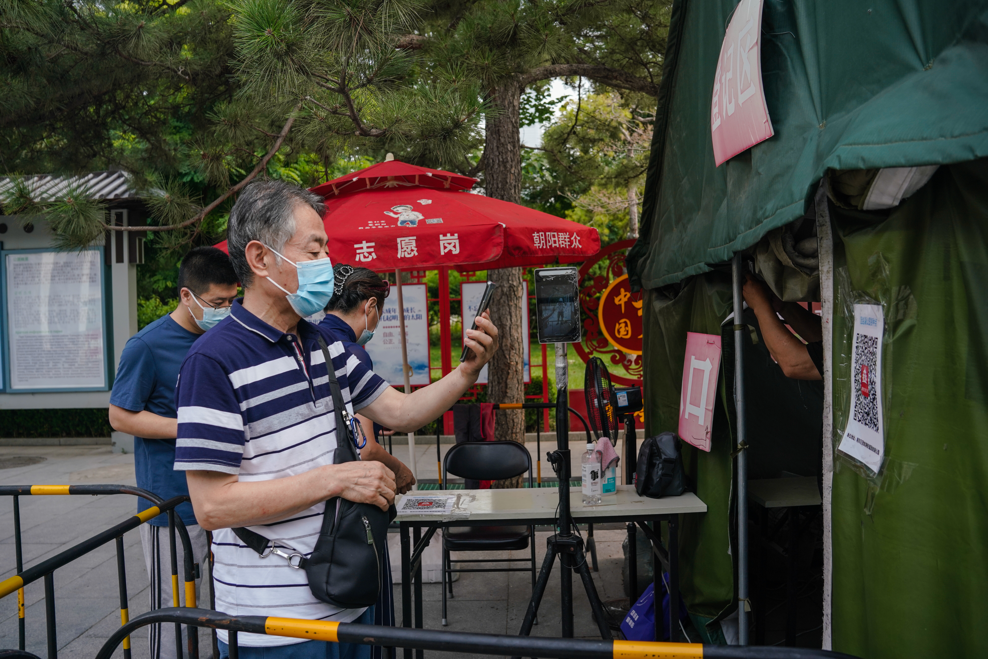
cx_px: 494
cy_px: 330
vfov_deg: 46.4
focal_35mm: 28
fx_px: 769
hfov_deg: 65.5
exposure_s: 1/500
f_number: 5
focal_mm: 28
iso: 400
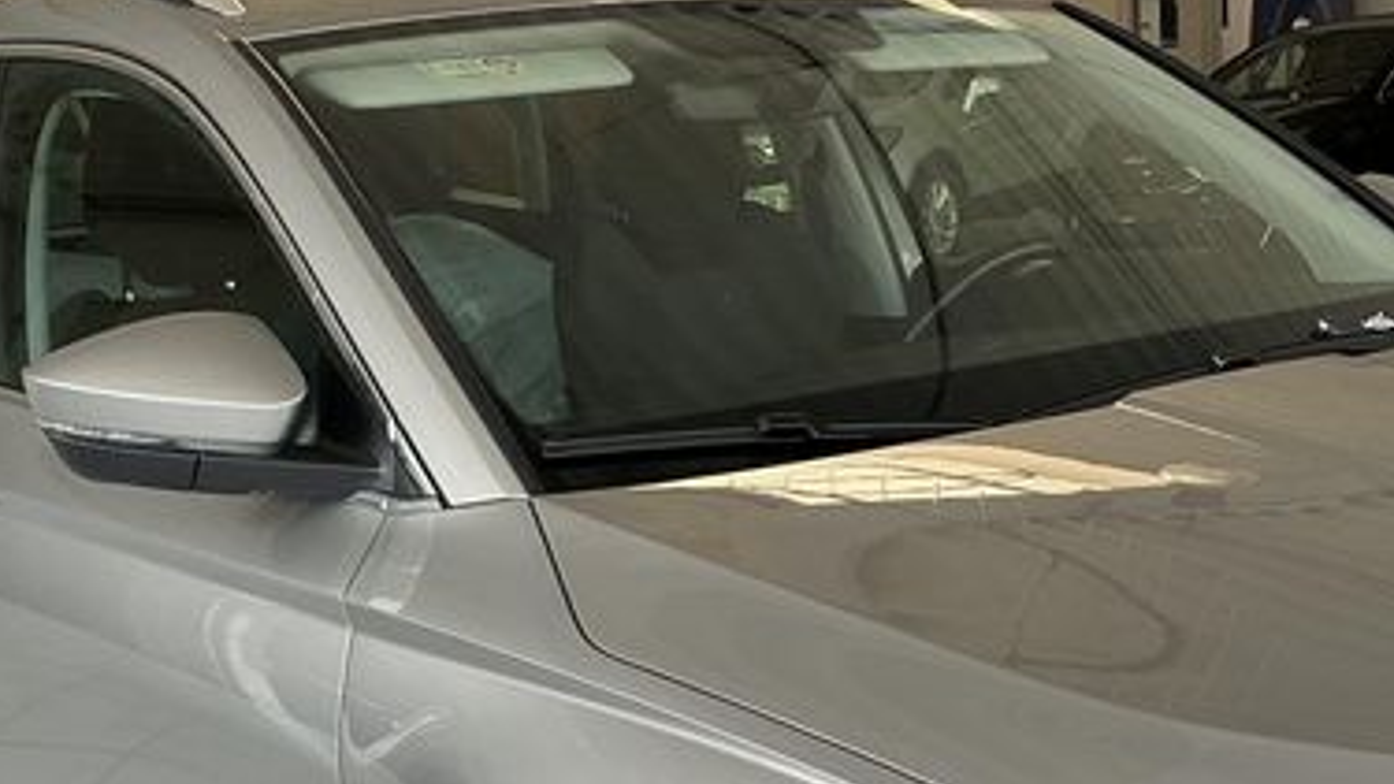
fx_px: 2403
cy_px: 803
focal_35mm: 65
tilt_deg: -13.2
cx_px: 933
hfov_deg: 32.1
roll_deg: +4.6
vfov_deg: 18.0
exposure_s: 1/122
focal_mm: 3
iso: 25
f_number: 1.8
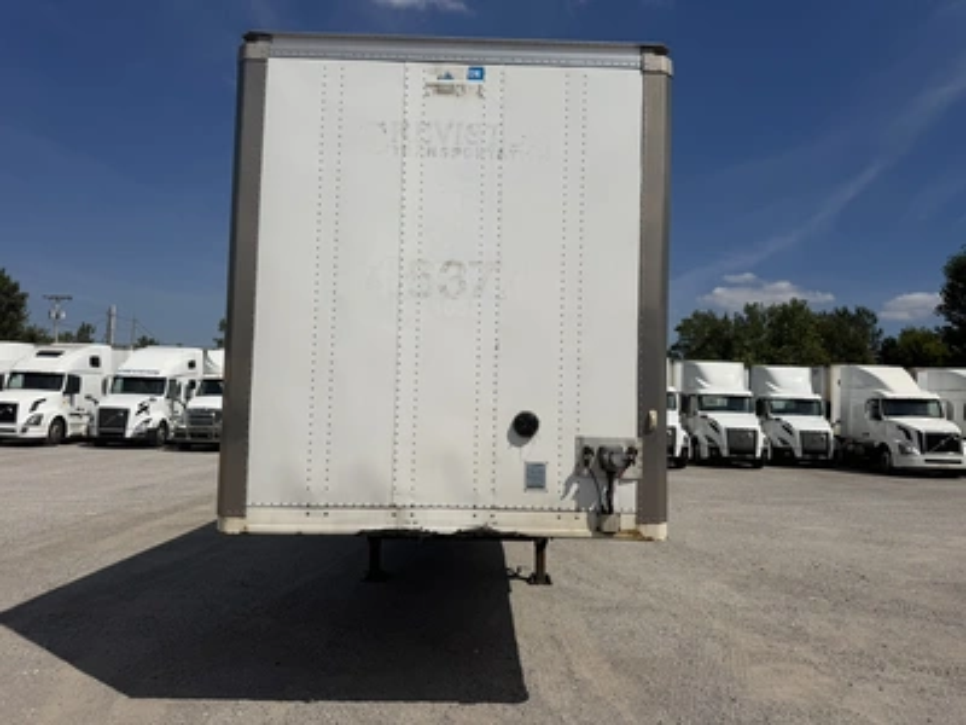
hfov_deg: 71.6
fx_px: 670
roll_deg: -3.0
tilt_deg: +7.8
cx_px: 483
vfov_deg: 56.8
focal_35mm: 24
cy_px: 362
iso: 80
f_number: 1.78
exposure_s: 1/14286
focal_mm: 6.76
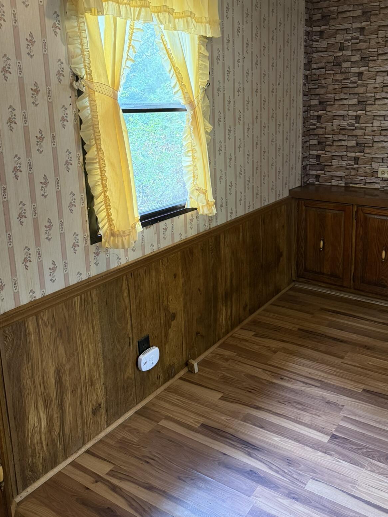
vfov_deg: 57.7
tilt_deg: -10.6
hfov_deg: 45.1
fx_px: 463
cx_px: 239
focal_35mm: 31
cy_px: 195
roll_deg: +0.8
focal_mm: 6.76
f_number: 1.78
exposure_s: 1/60
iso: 400
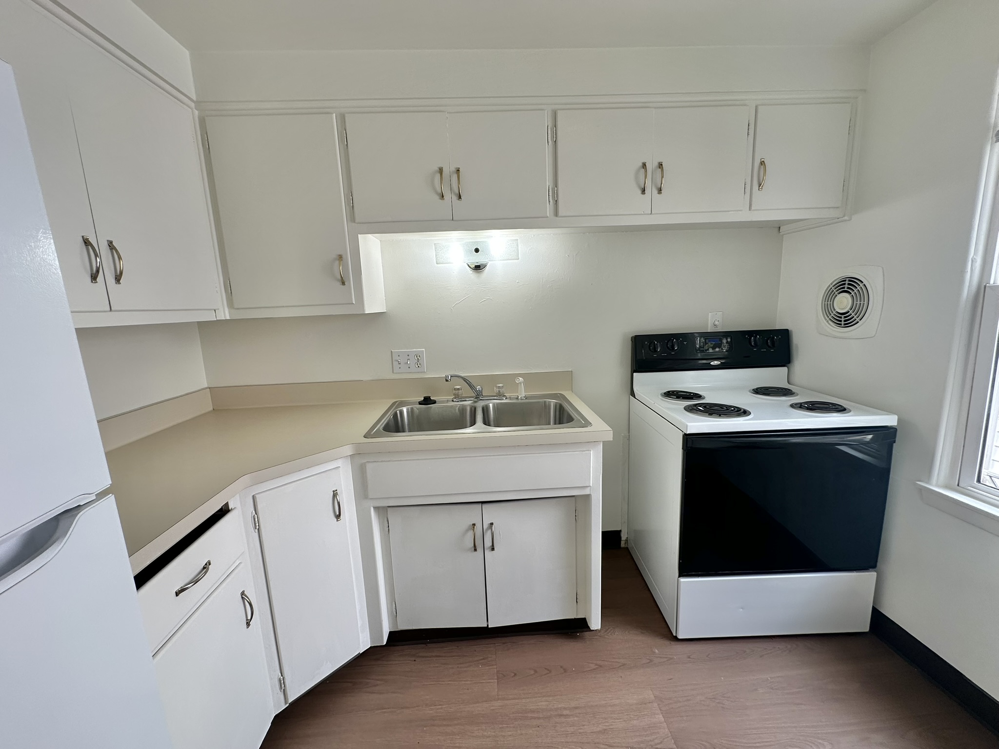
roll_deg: +2.3
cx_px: 500
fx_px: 404
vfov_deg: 85.7
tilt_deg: -9.0
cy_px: 374
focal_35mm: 14
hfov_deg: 102.1
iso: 50
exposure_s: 1/120
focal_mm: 2.22
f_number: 2.2
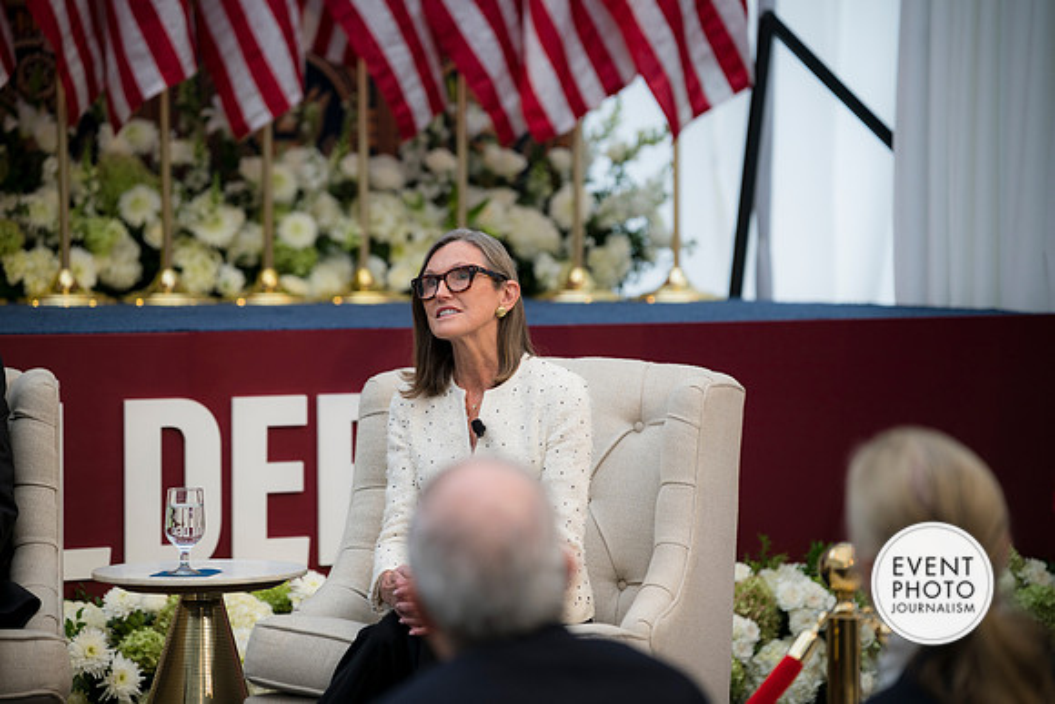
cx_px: 528
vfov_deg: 9.2
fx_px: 4397
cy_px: 352
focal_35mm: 150
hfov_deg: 13.7
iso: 180
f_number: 2.8
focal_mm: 150
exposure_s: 1/320
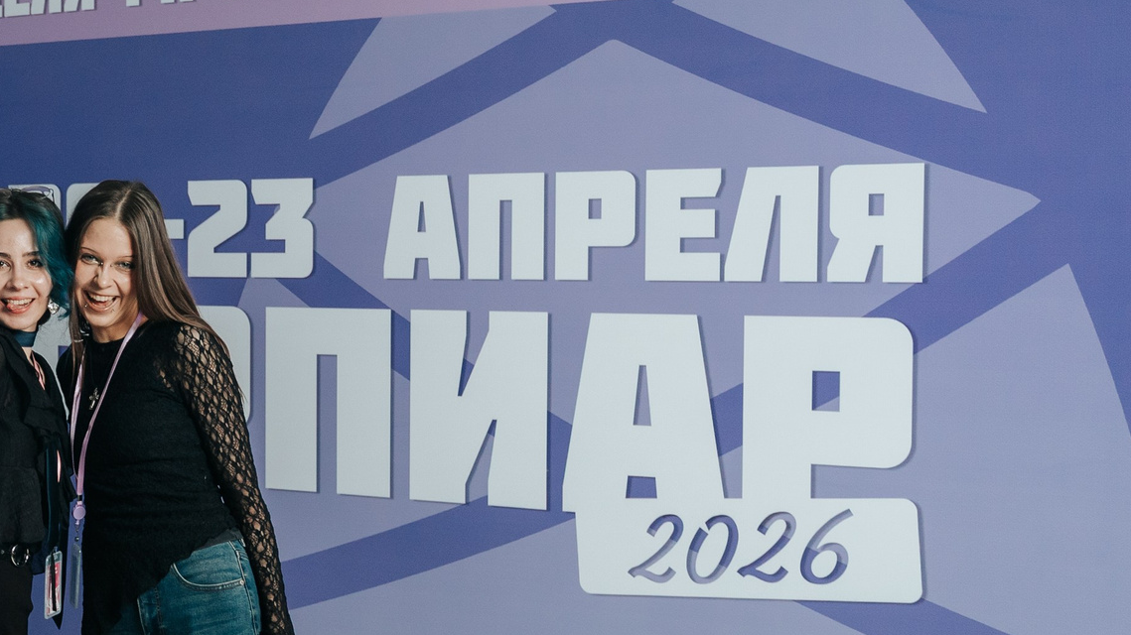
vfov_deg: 17.0
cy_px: 323
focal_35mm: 71
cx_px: -90
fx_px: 2129
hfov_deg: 27.4
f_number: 2.8
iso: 800
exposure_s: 1/160
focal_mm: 28
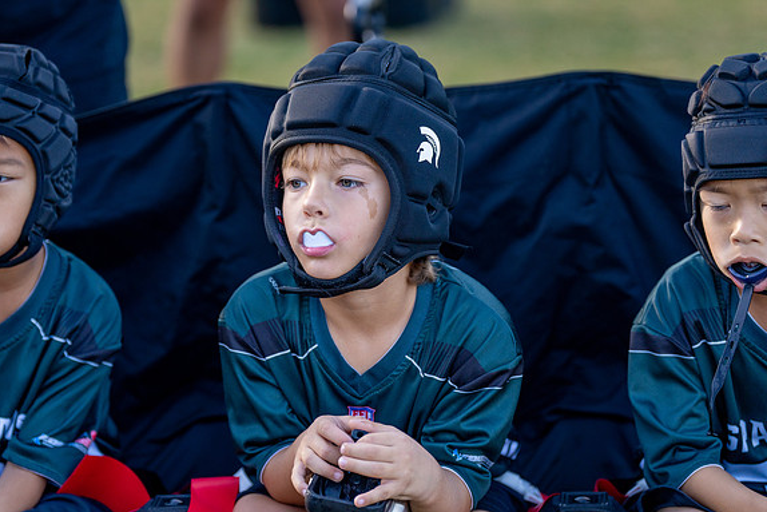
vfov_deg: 10.0
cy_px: 258
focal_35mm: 137
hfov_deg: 15.0
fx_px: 2919
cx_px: 332
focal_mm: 118
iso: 250
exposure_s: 1/1000
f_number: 2.8
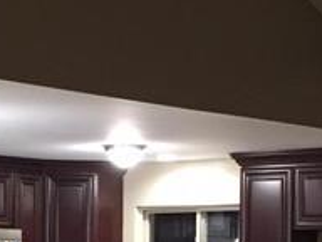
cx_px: 168
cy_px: 345
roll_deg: +0.6
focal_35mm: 155
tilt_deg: -5.1
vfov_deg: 9.4
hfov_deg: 12.7
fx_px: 1442
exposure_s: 1/30
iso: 250
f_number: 2.2
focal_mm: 4.15
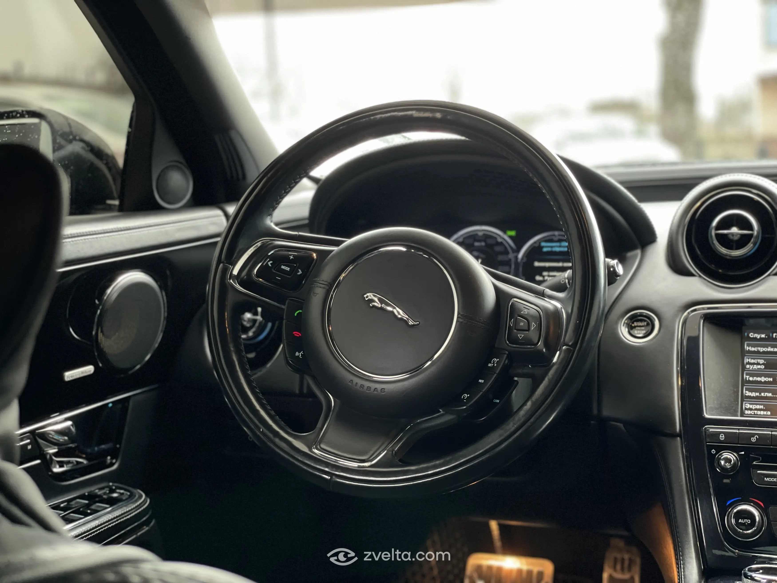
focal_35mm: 52
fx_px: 1167
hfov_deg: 36.8
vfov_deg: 28.0
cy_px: 292
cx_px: 388
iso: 320
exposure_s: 1/40
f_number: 2
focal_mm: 6
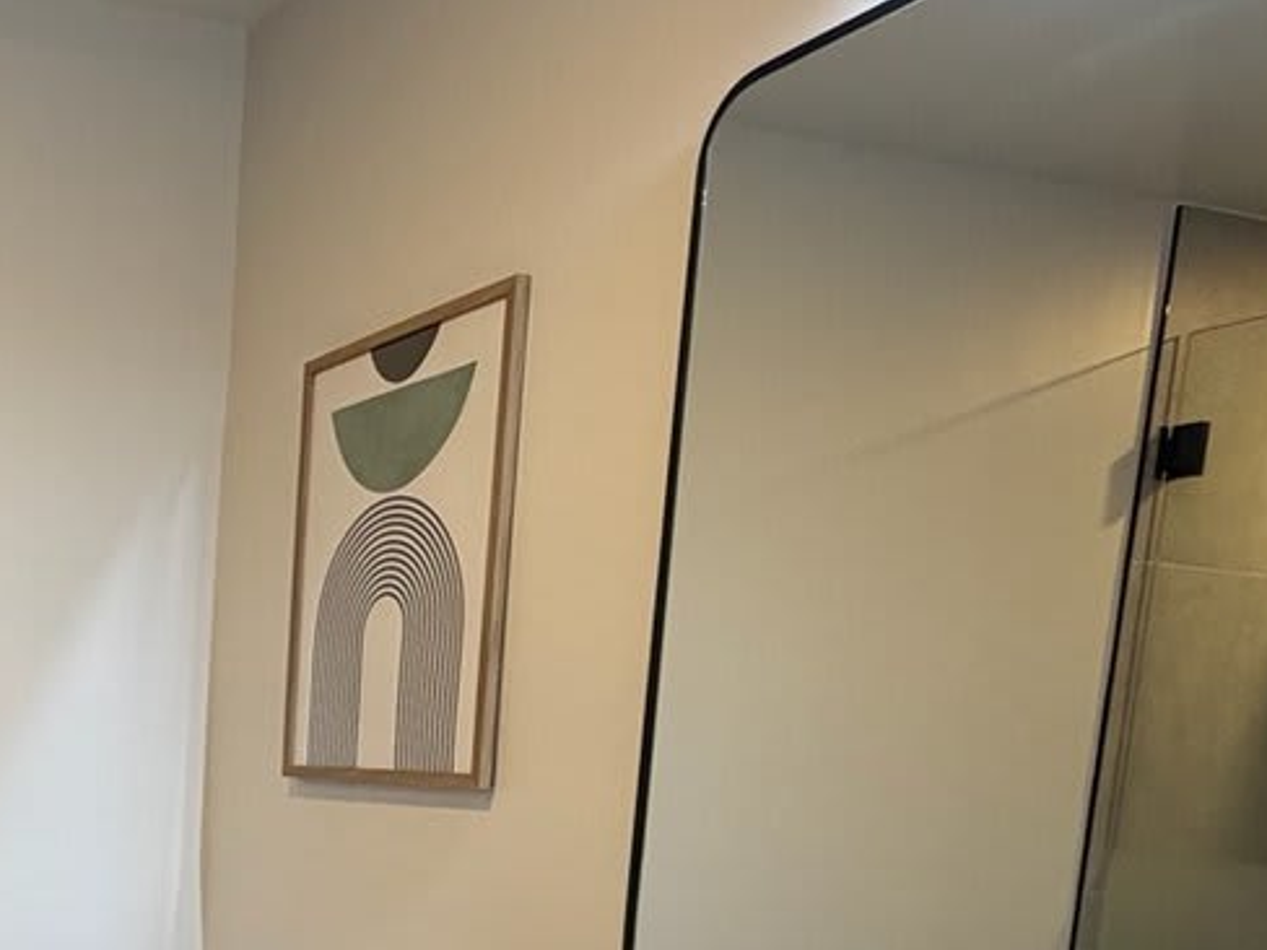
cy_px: 959
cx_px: 8
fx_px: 1574
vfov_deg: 31.0
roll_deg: -0.7
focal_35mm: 43
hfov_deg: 38.9
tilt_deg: -8.6
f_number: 2.2
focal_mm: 2.2
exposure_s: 1/60
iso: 250
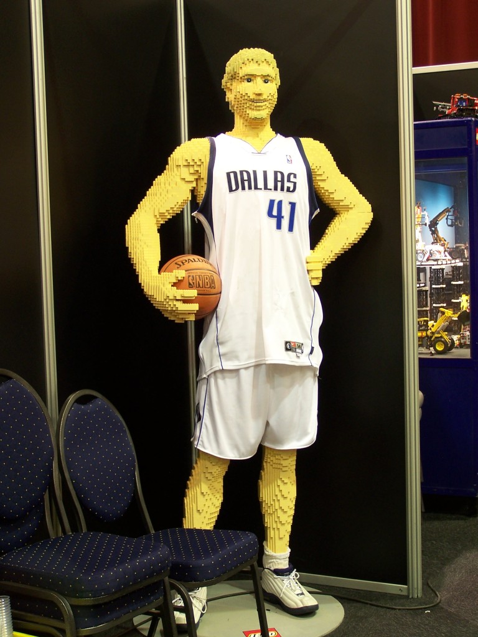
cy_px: 318
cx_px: 239
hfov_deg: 22.9
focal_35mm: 64
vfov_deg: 30.3
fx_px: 1178
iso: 80
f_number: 3.2
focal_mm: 10.7
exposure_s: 1/2
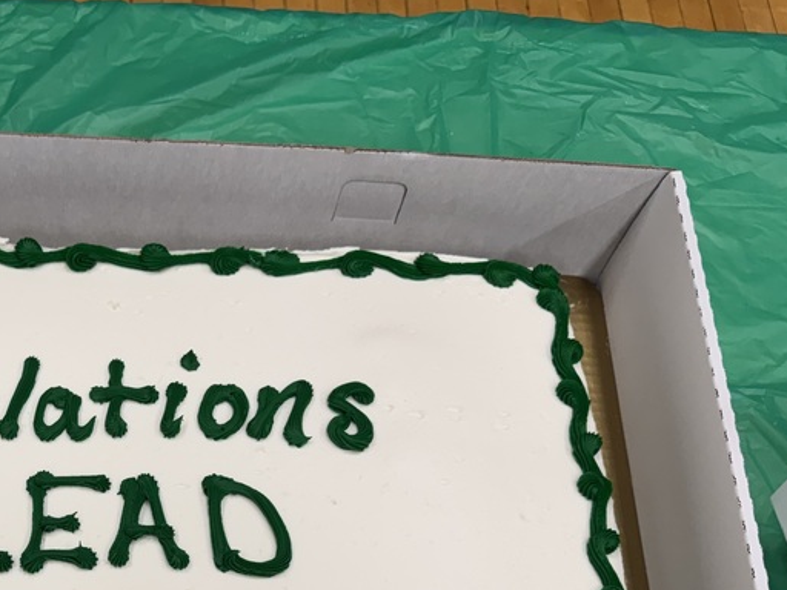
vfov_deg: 28.5
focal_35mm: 48
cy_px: 582
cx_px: 72
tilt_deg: -66.4
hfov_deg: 37.0
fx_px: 1091
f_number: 1.78
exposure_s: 1/120
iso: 100
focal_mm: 6.76
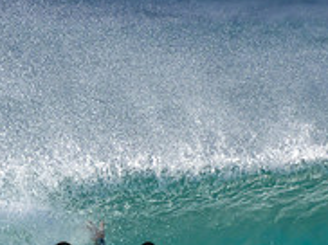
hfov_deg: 0.9
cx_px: 128
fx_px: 20307
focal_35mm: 2146
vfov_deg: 0.7
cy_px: 255
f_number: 11
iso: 1600
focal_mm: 700
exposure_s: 1/2000
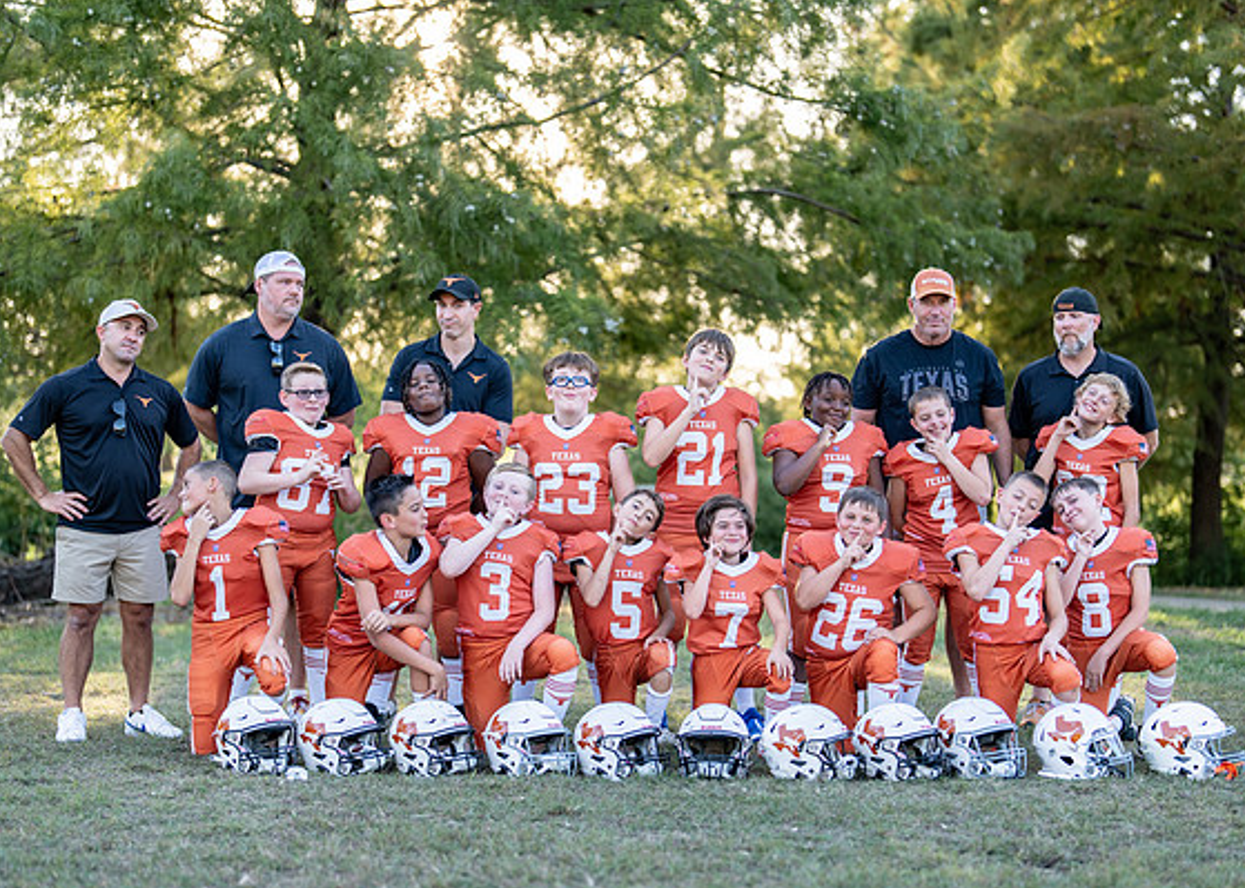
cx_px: 643
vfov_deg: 22.2
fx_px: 2262
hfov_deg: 30.8
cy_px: 528
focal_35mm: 64
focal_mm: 50
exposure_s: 1/800
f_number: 1.2
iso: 100
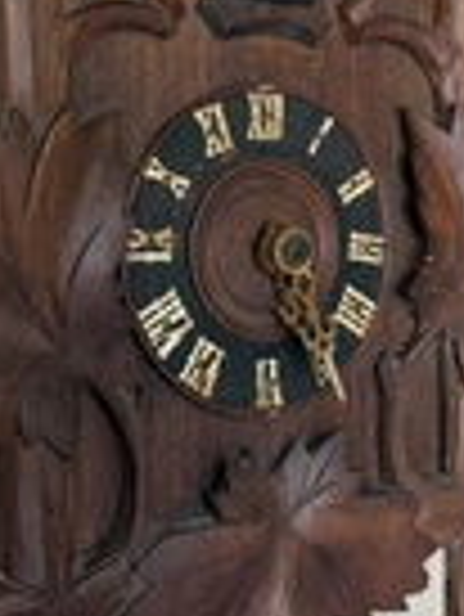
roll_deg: +1.5
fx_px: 1249
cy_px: 184
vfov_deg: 27.5
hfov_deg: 21.0
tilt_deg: +2.9
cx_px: 261
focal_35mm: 70
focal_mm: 6.76
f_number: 1.78
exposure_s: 1/109
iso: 200
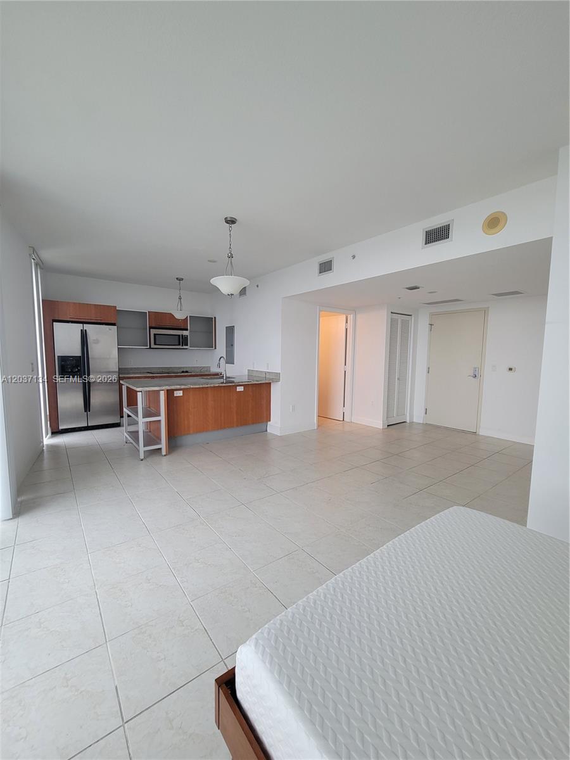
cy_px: 380
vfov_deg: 106.2
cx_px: 285
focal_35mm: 13
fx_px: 285
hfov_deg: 89.9
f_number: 2.2
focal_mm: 2.2
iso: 125
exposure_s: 1/59
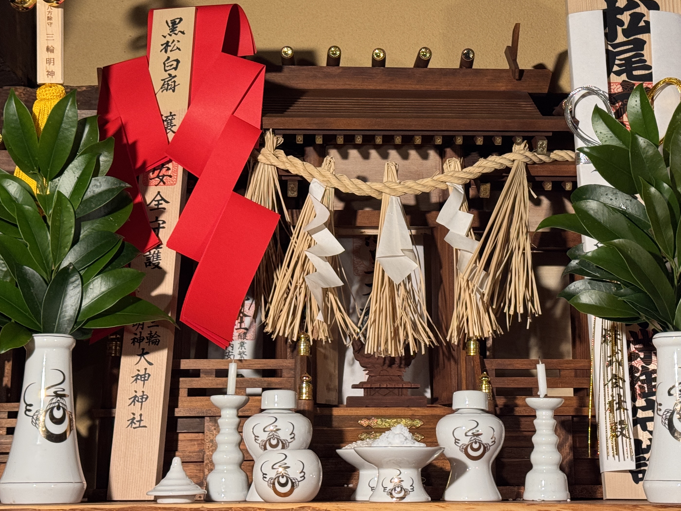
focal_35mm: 69
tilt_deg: +12.3
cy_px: 173
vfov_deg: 21.2
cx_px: 373
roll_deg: +1.1
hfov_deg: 28.1
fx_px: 1357
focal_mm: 6.76
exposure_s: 1/40
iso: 250
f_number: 1.78
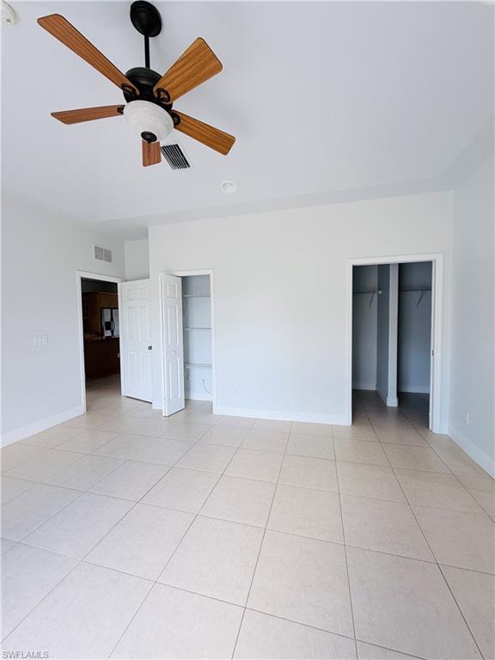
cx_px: 248
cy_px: 330
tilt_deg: -1.1
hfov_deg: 85.7
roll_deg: -0.6
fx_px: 267
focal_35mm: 14
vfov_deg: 102.1
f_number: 2.2
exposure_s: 1/99
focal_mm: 2.22
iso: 80
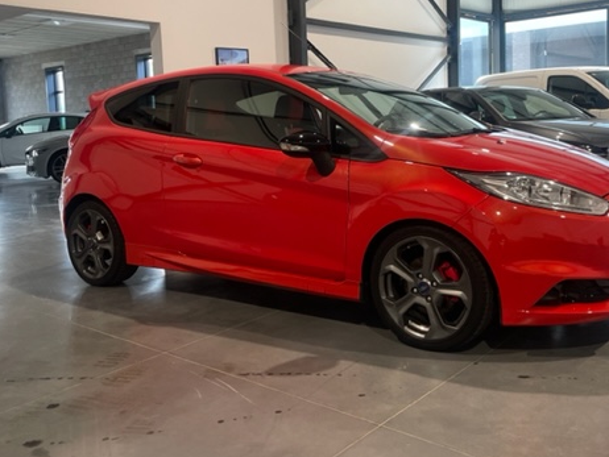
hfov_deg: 51.2
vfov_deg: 39.3
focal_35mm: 36
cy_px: 161
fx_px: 634
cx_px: 335
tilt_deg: -4.6
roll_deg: +2.3
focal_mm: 4.2
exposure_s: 1/100
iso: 125
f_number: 1.6
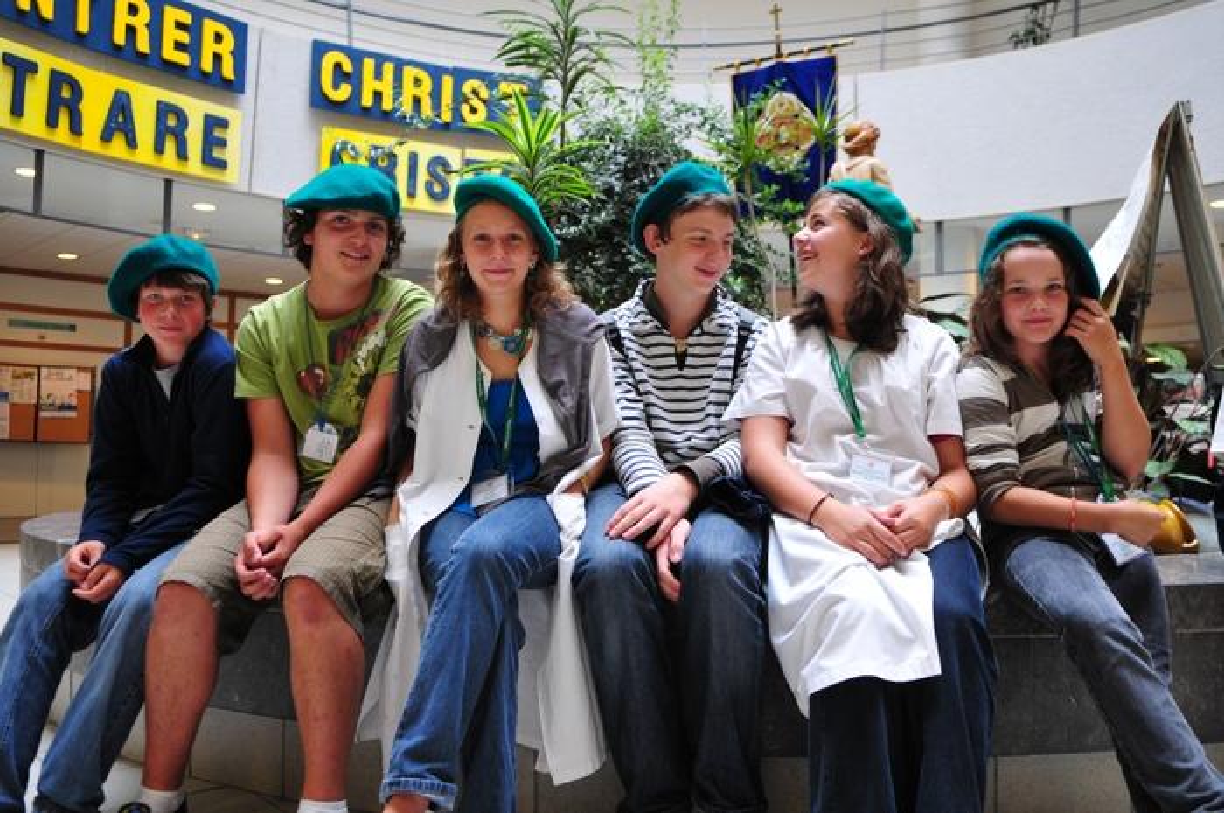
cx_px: 612
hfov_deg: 62.0
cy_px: 406
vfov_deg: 43.5
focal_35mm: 30
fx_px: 1019
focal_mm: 20
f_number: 2.8
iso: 640
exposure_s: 1/80
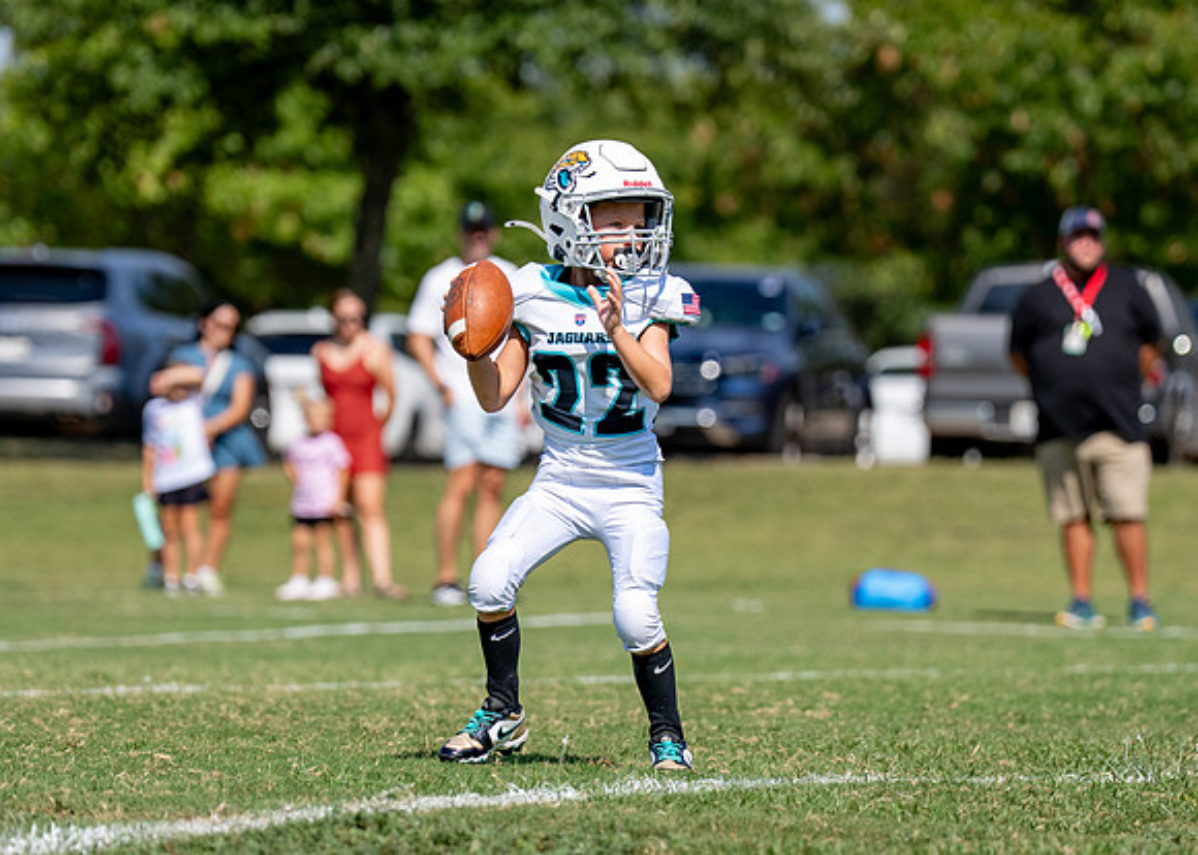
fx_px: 8666
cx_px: 612
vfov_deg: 5.6
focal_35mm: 255
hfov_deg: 7.9
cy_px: 396
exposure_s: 1/4000
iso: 200
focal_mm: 151
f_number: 2.8
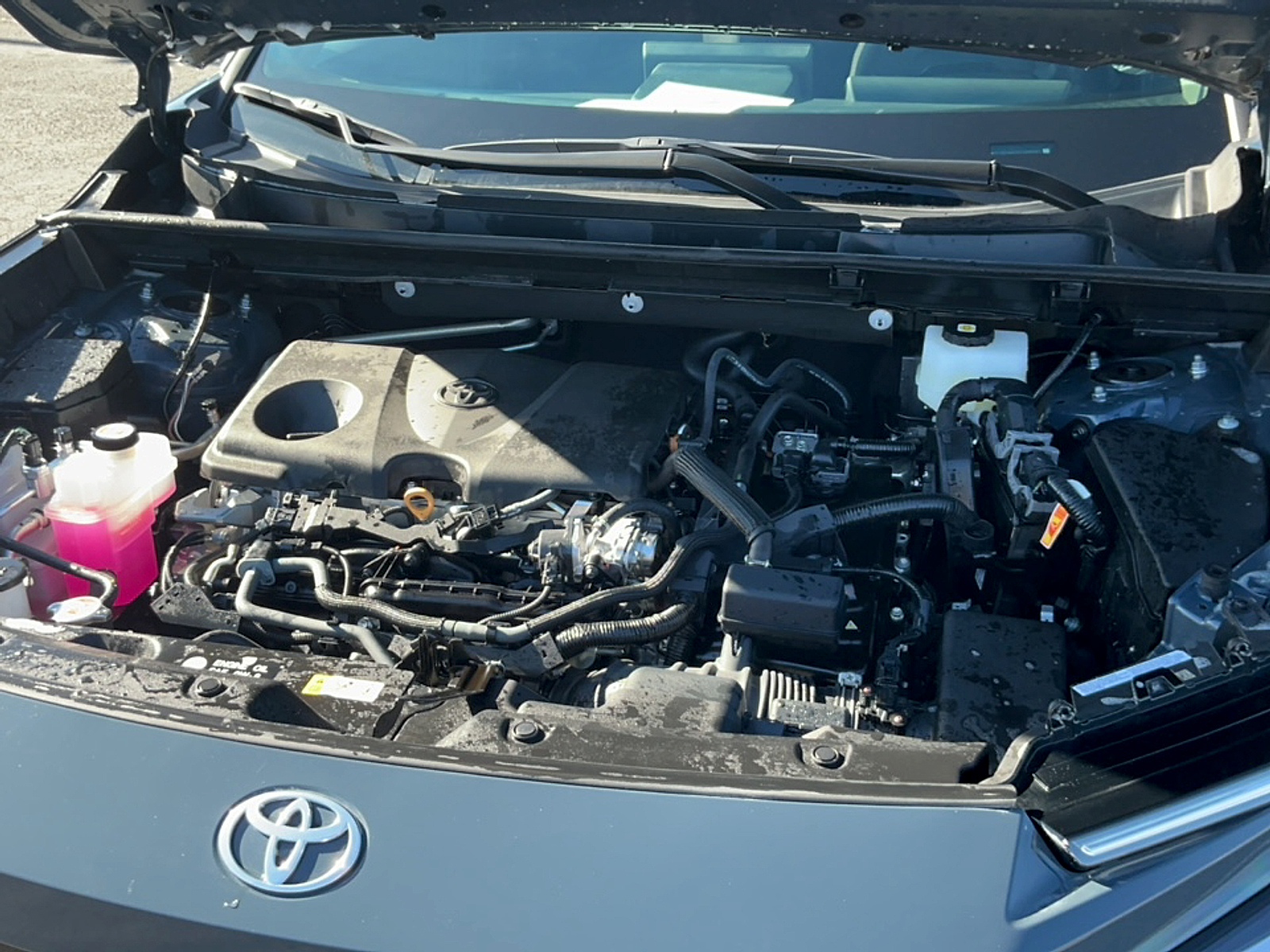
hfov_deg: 60.0
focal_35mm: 30
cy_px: 476
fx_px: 1101
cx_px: 635
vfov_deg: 46.8
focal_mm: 3
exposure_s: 1/159
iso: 20
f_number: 1.8
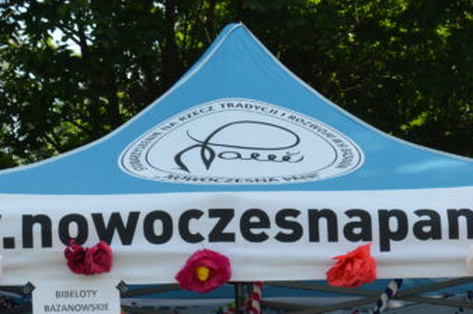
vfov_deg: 15.7
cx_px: 358
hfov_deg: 24.5
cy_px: 417
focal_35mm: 82
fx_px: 1076
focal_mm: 18
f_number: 7.1
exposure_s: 1/200
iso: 100
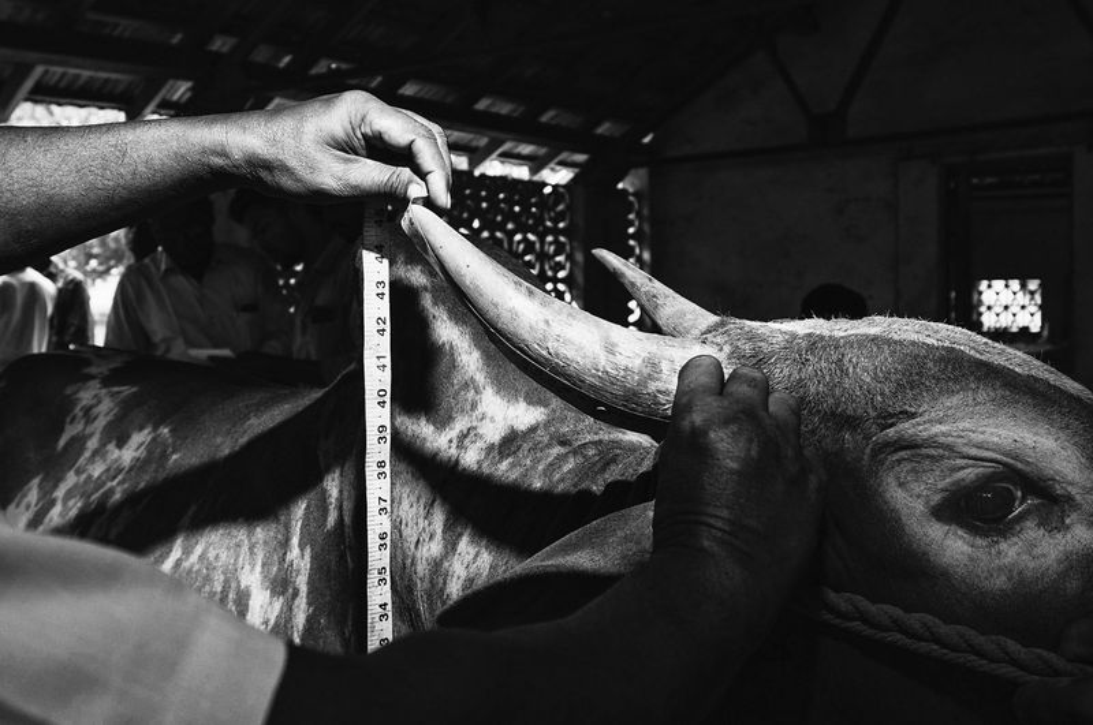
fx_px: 1091
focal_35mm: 36
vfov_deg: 36.8
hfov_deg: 53.2
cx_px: 546
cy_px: 362
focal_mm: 24
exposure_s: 1/60
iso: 400
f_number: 6.3
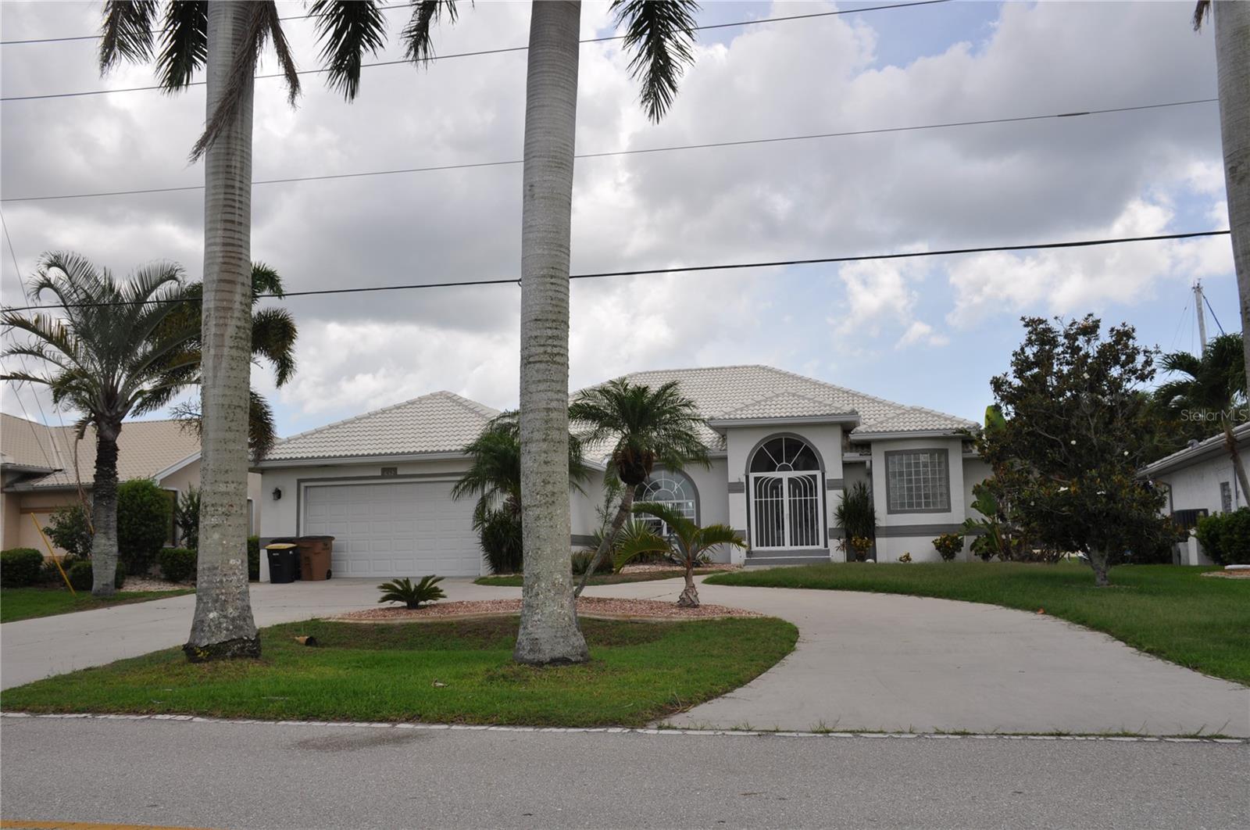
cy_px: 415
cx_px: 625
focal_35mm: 30
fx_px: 1040
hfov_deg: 62.0
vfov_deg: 43.5
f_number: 10
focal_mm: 20
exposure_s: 1/400
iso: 200
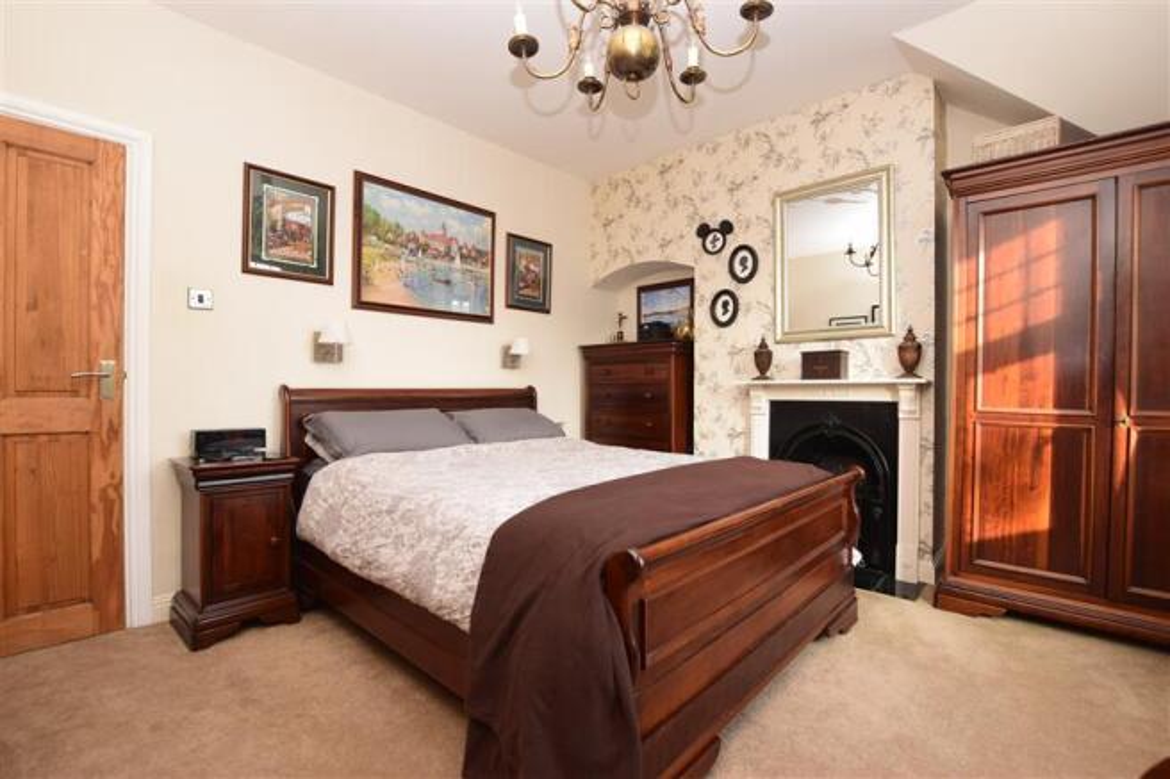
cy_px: 390
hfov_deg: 100.4
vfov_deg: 77.3
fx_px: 487
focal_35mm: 15
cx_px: 585
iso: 400
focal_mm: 10
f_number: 10
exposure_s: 1/13
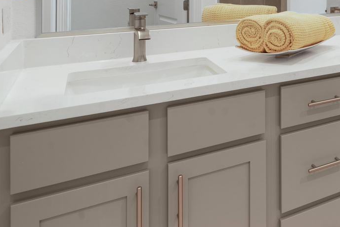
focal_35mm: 40
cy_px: -31
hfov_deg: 40.9
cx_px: 356
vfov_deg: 29.6
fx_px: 378
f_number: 9
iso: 100
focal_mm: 17
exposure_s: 1/2
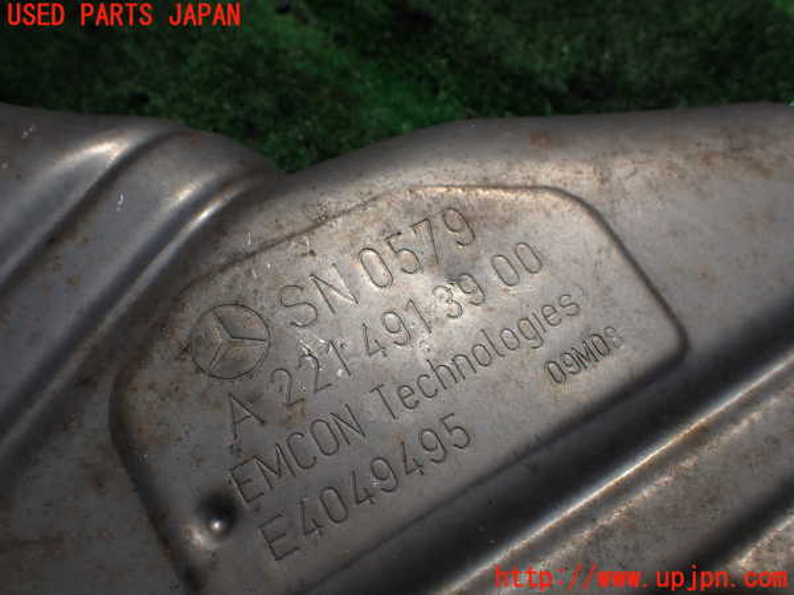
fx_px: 688
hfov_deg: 60.0
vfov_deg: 46.8
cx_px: 397
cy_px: 298
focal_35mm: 30
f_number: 9
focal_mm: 5.4
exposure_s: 1/640
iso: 100
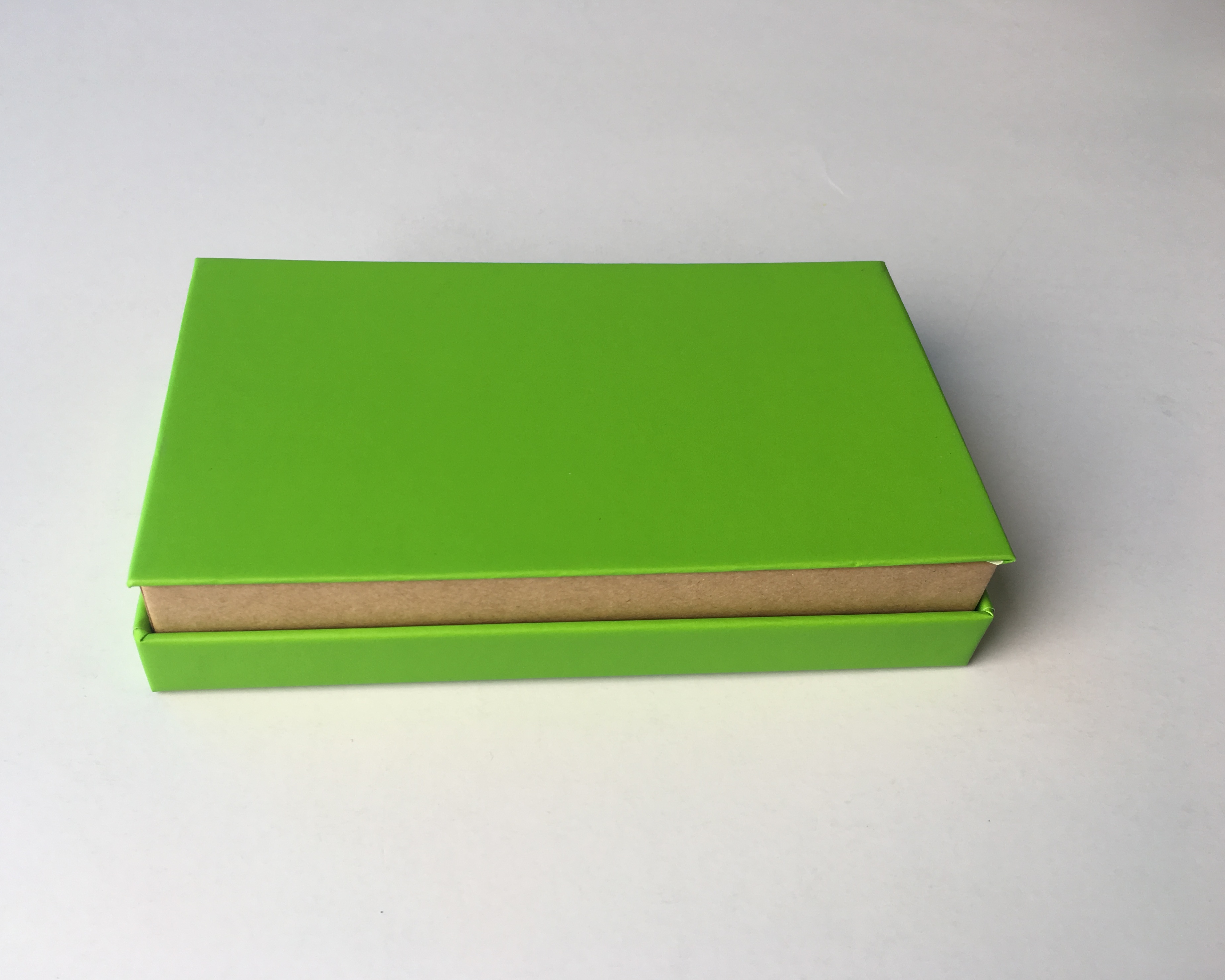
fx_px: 1124
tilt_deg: -49.1
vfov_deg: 47.1
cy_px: 500
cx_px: 574
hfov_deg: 57.1
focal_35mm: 31
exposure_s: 1/50
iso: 25
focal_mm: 4.15
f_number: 2.2
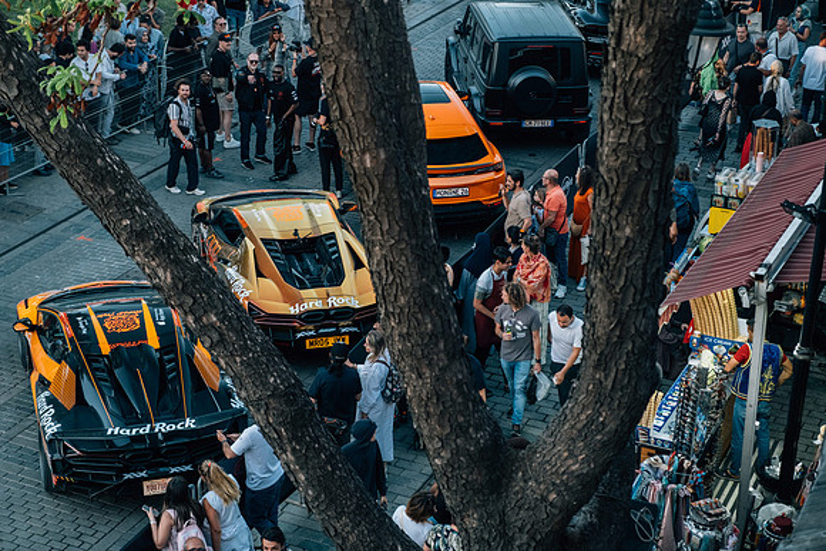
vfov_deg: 20.0
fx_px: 1561
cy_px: 276
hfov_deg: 29.6
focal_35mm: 68
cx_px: 413
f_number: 3.2
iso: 800
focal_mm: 45.5
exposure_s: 1/250
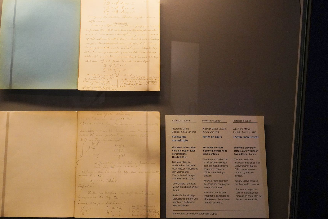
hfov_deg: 65.2
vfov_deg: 46.4
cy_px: 110
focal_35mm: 28
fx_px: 255
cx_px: 141
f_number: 6.3
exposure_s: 1/80
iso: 5000
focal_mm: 24
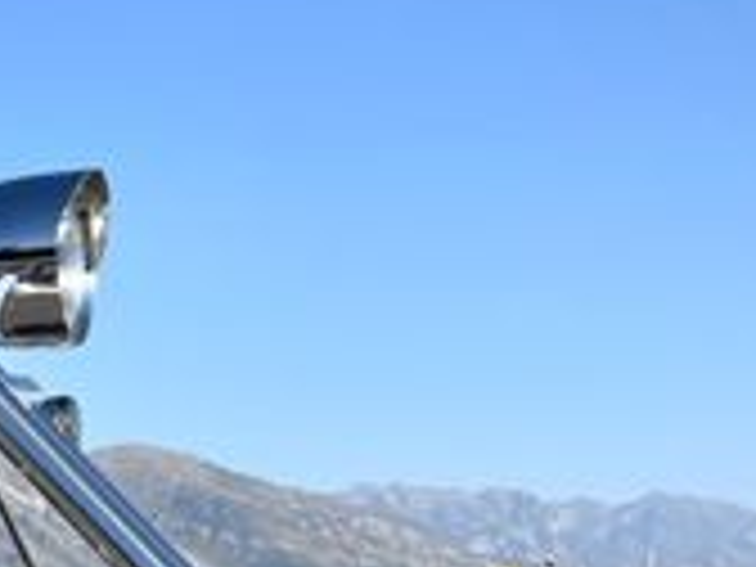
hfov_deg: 19.2
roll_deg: +1.6
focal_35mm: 95
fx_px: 2075
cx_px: -198
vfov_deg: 14.7
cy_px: 794
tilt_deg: -5.3
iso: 32
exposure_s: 1/2288
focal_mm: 5.1
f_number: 1.6
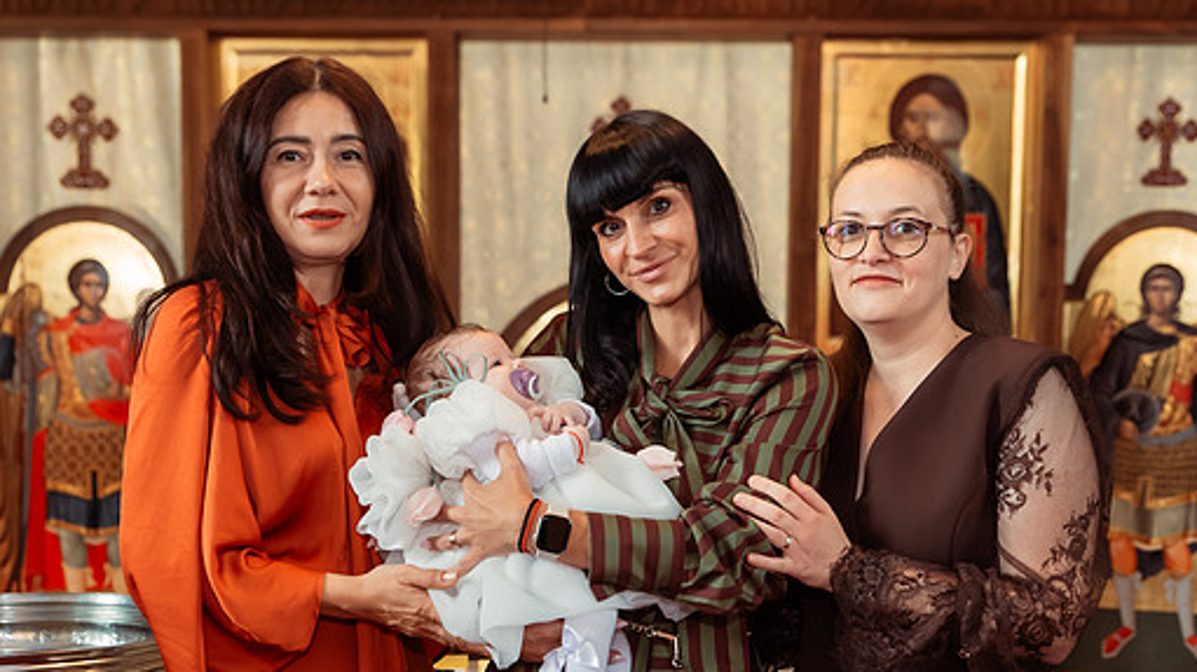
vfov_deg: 21.0
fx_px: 1808
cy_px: 437
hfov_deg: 36.6
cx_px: 602
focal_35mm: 57
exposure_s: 1/250
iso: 3200
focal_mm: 46
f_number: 3.5
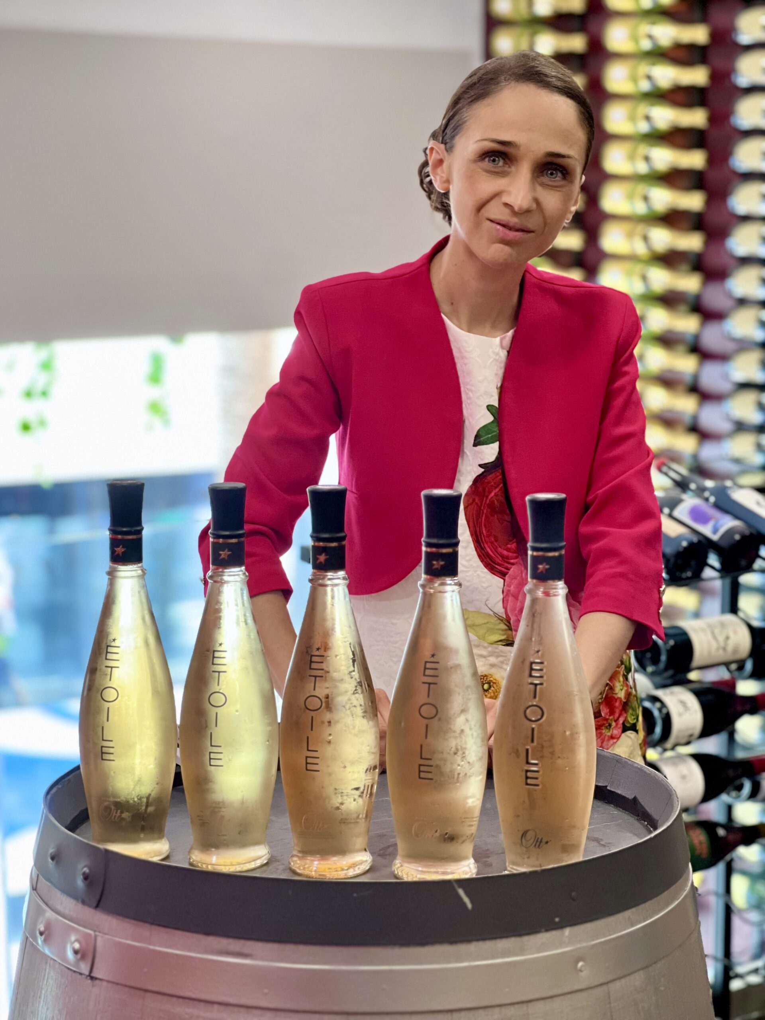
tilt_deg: -6.7
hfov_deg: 19.1
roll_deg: +0.6
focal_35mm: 77
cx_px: 382
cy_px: 510
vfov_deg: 25.3
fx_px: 2269
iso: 200
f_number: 2.8
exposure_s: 1/33
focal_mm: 9
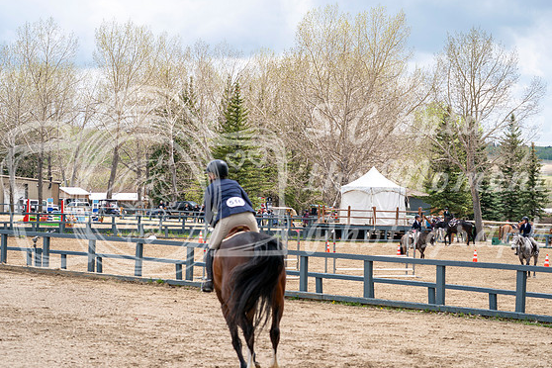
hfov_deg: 19.6
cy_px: 181
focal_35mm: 104
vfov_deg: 13.2
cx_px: 286
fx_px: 1595
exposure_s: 1/320
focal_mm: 100
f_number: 5.6
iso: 100
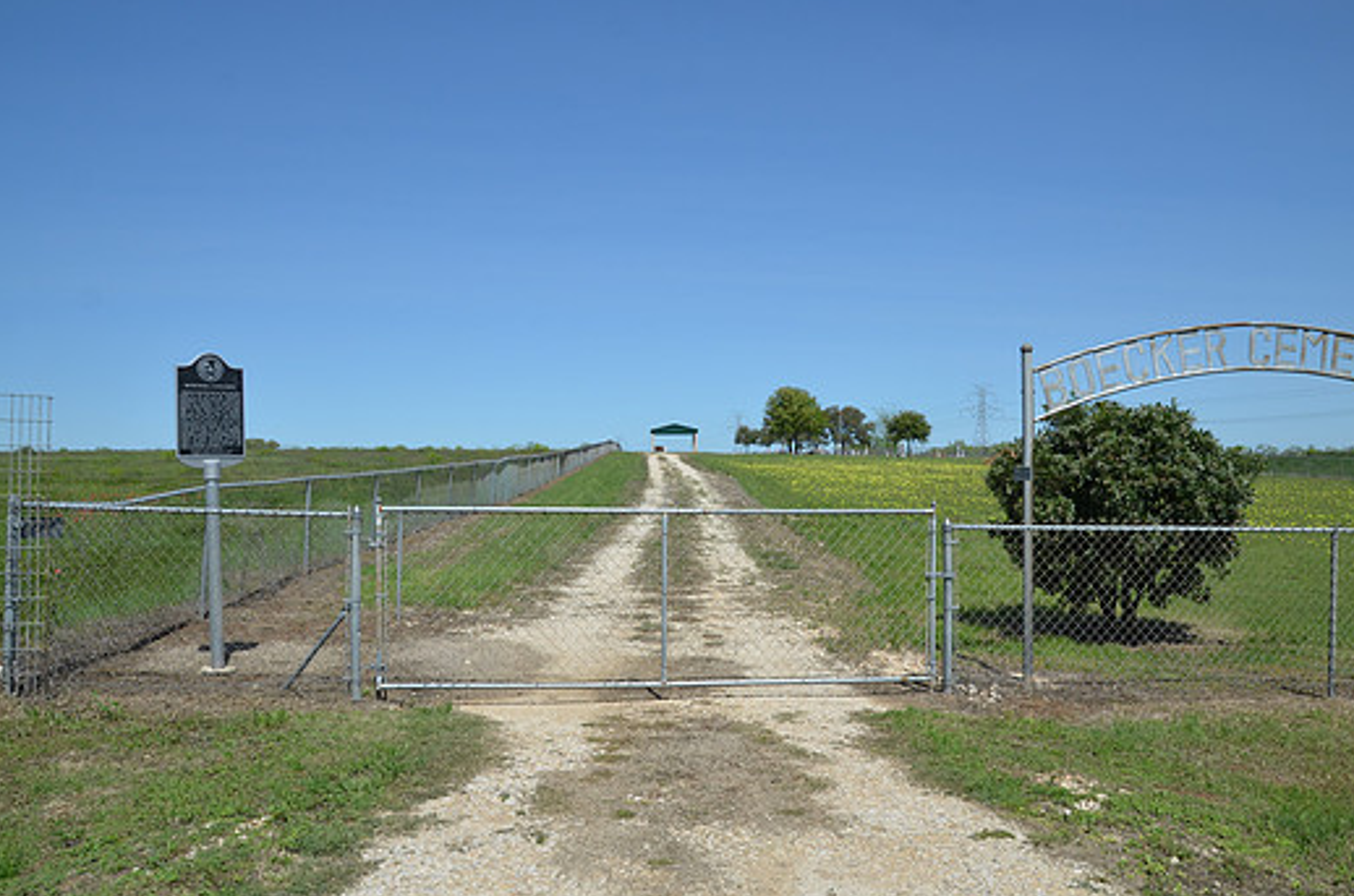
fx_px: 1072
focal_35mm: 29
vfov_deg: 45.4
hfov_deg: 64.5
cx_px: 708
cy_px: 481
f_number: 7.1
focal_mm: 17
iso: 200
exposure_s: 1/200
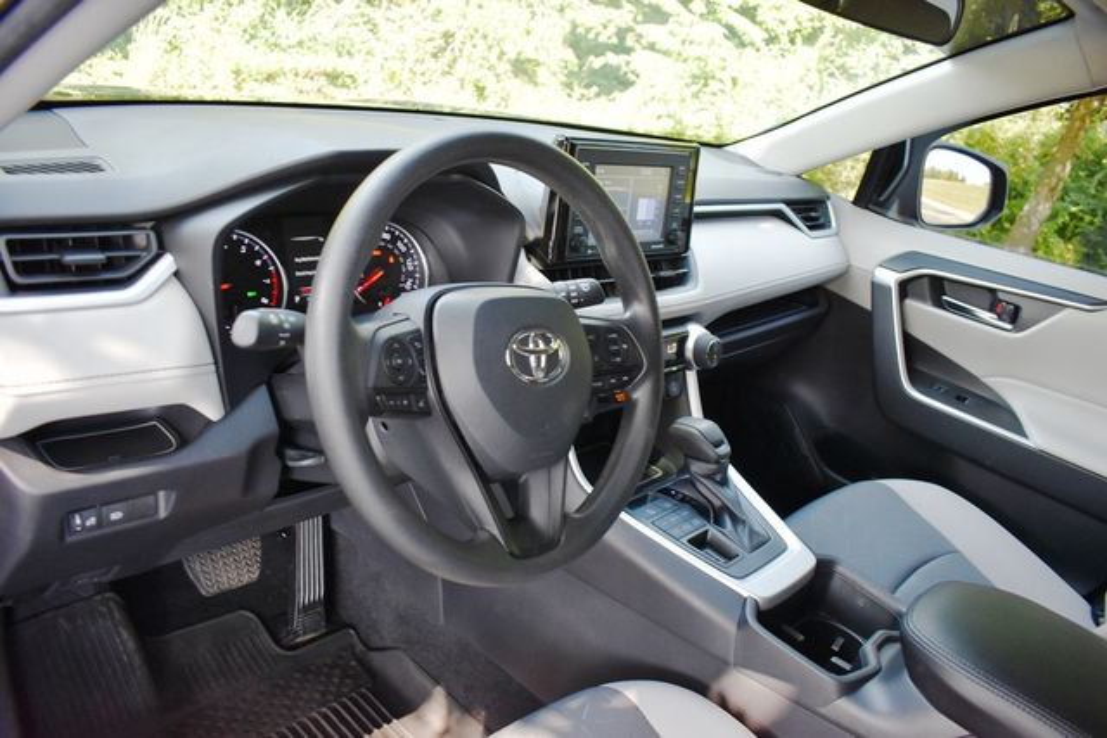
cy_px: 369
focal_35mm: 27
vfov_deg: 48.0
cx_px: 554
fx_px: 830
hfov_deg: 67.4
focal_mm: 18
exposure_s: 1/200
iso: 800
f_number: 3.5
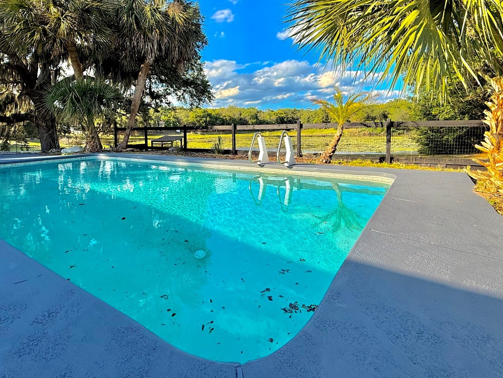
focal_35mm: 20
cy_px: 151
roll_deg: +1.3
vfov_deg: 65.3
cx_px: 220
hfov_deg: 81.4
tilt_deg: -4.1
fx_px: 291
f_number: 2.2
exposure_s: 1/1033
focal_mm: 2.22
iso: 50
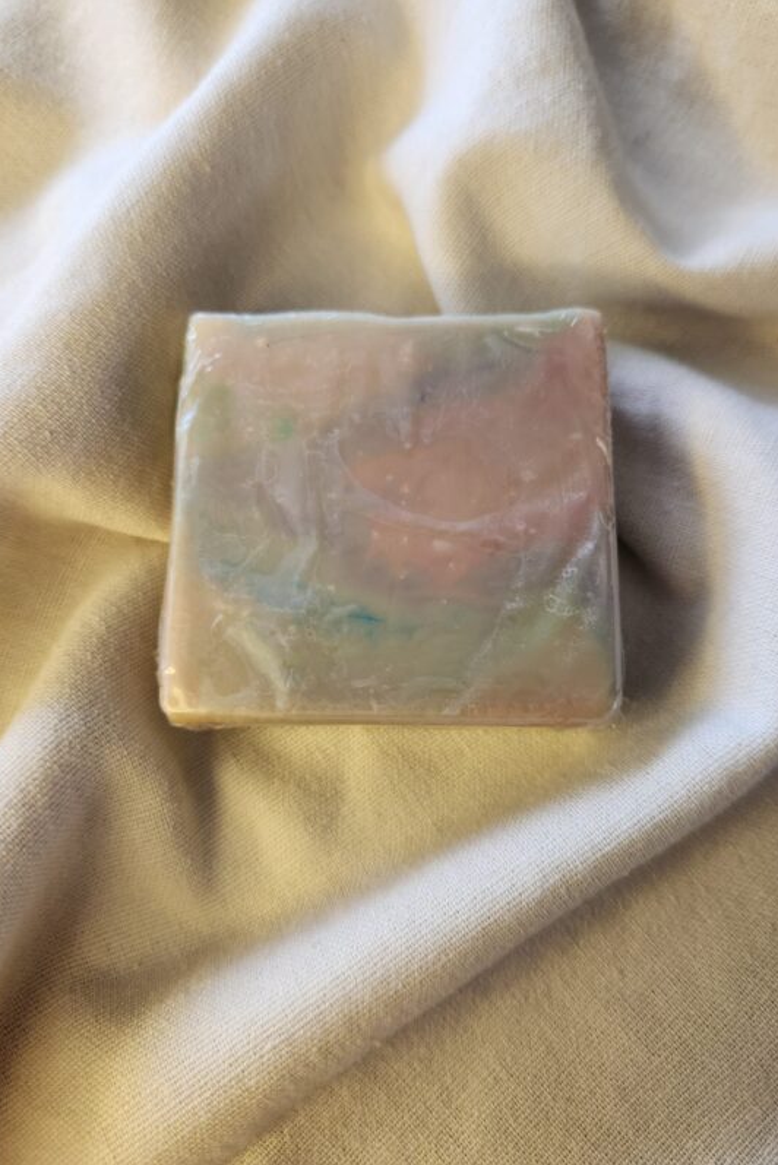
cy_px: 582
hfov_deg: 53.2
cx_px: 404
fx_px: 777
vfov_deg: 73.7
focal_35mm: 24
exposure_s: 1/120
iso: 200
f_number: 1.8
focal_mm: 5.4
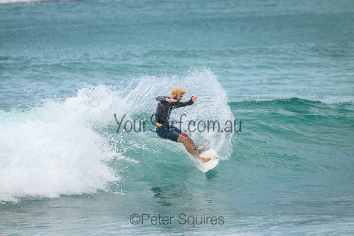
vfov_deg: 1.7
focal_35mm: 800
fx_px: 7868
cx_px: 177
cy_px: 118
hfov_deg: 2.6
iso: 900
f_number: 11
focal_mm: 800
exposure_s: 1/2000
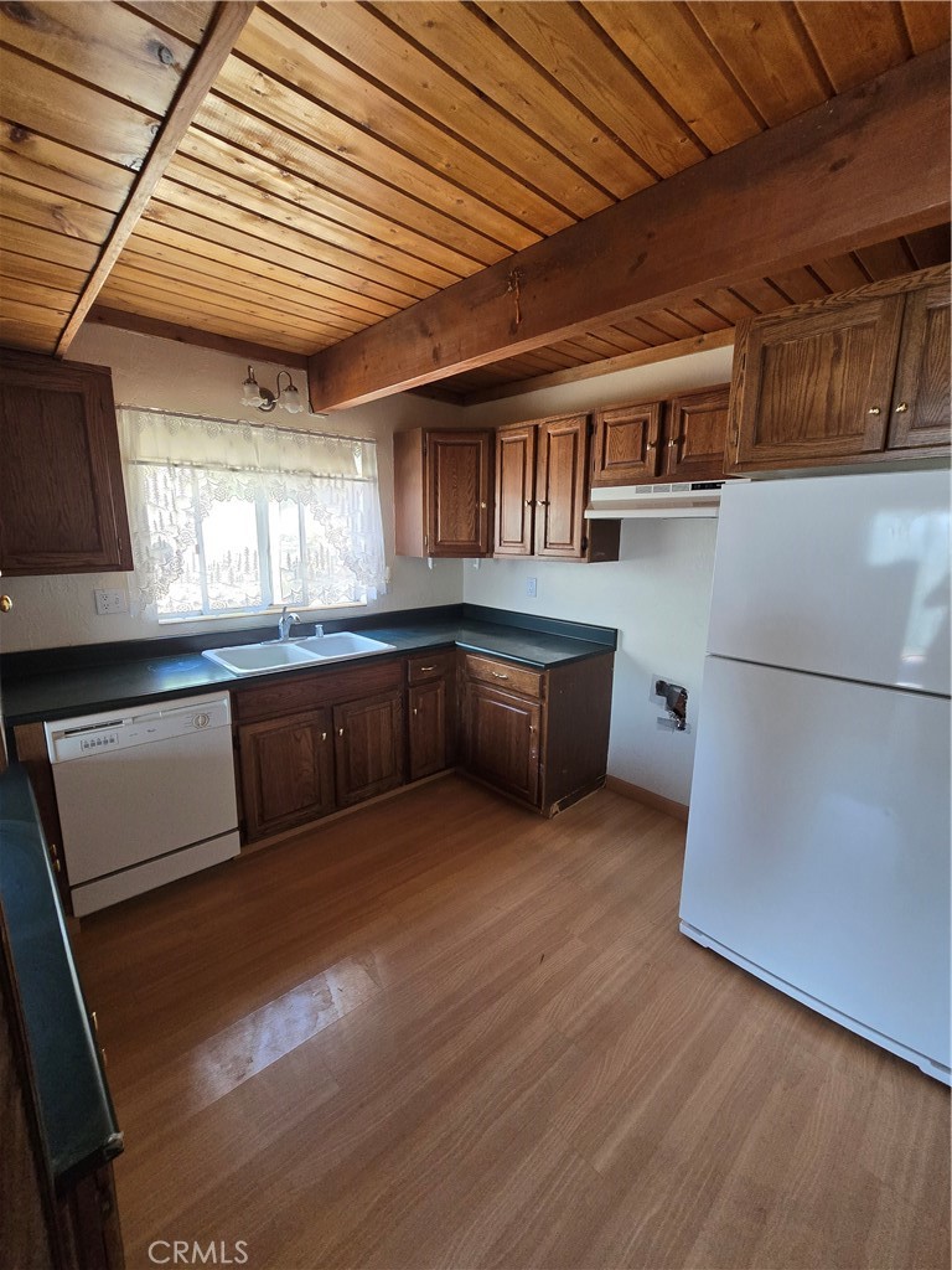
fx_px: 477
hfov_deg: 89.9
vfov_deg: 106.2
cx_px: 476
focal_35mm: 13
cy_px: 635
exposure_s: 1/60
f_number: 2.2
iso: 400
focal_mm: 2.2
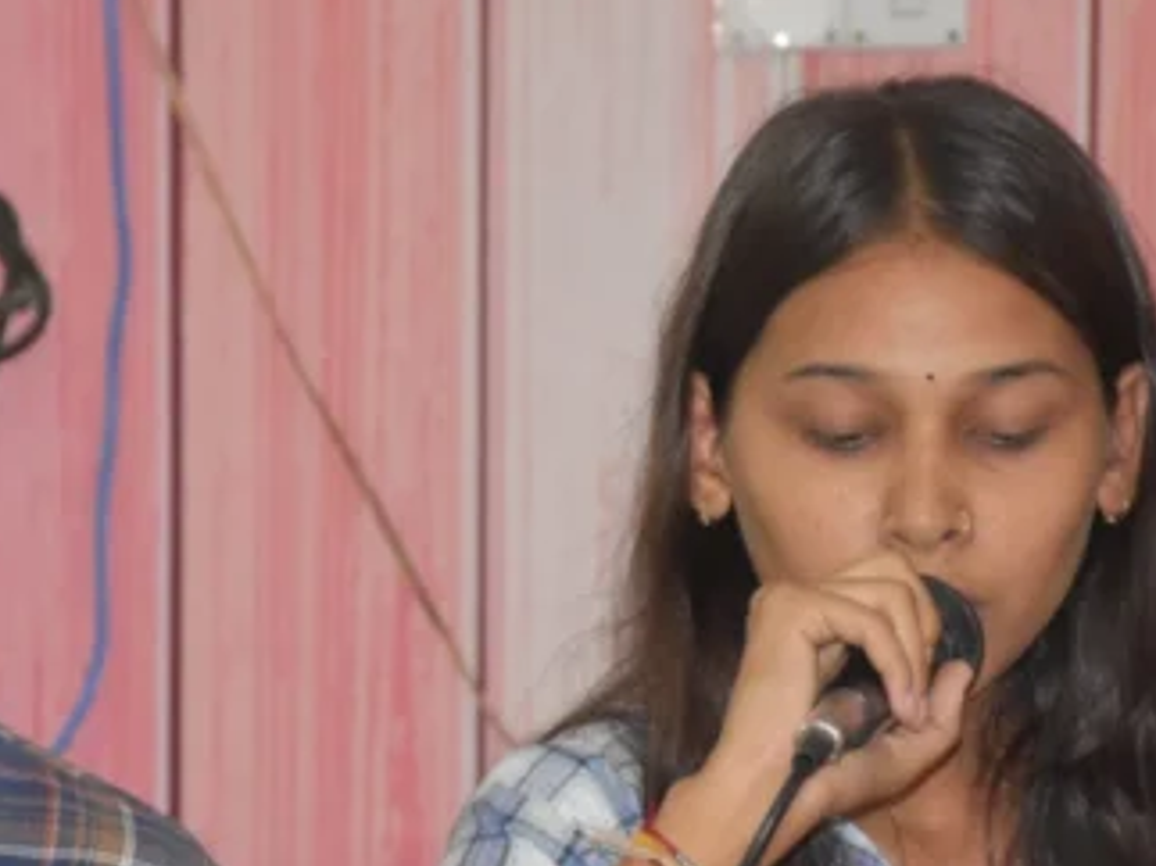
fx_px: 12819
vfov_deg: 3.9
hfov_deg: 5.2
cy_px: 616
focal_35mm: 384
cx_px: 447
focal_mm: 112
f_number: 5.6
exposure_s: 1/30
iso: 2800
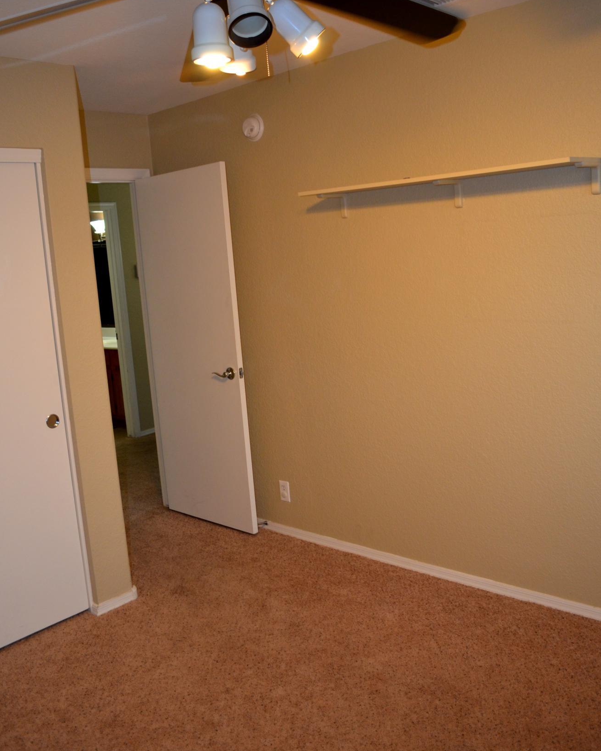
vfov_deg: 57.0
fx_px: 689
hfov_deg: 47.1
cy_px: 330
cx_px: 297
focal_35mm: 31
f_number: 3.5
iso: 560
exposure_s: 1/60
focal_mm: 18
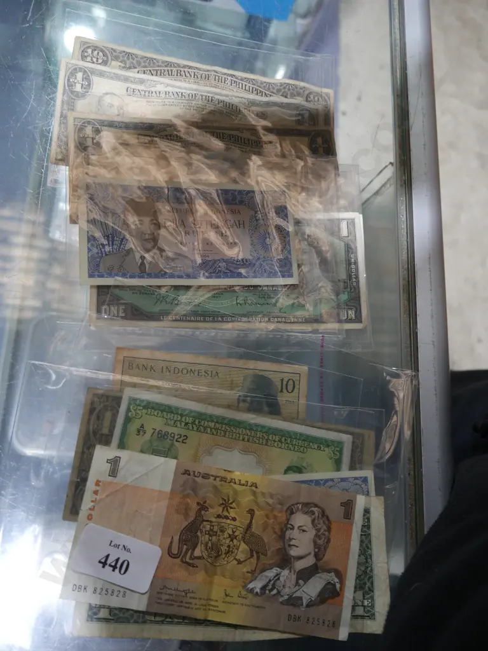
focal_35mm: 28
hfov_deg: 49.7
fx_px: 526
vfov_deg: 63.4
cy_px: 326
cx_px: 244
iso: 400
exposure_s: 1/60
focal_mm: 14
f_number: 4
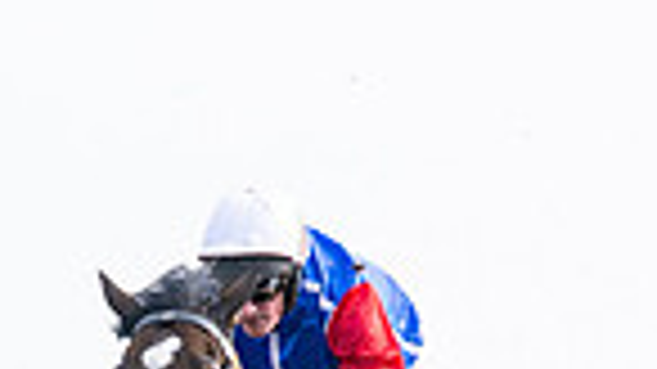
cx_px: 1183
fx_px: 14977
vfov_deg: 1.4
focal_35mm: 860
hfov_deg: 2.5
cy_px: 731
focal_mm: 155
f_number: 5
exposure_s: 1/1600
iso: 400
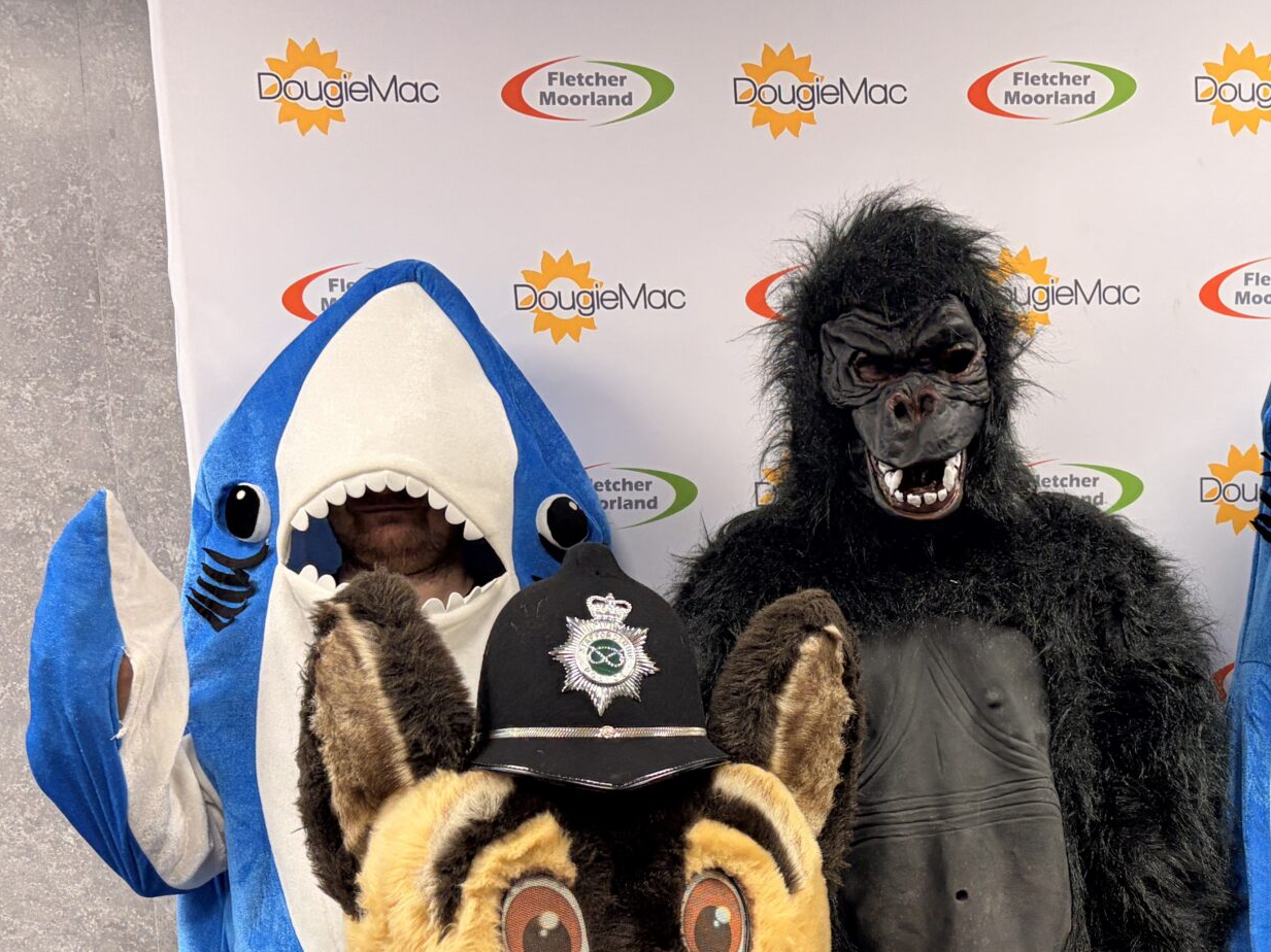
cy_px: 896
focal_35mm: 54
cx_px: 1110
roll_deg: +1.8
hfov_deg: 33.9
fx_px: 1982
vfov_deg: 26.0
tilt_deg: -8.5
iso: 80
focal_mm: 5.96
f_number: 1.6
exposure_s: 1/50
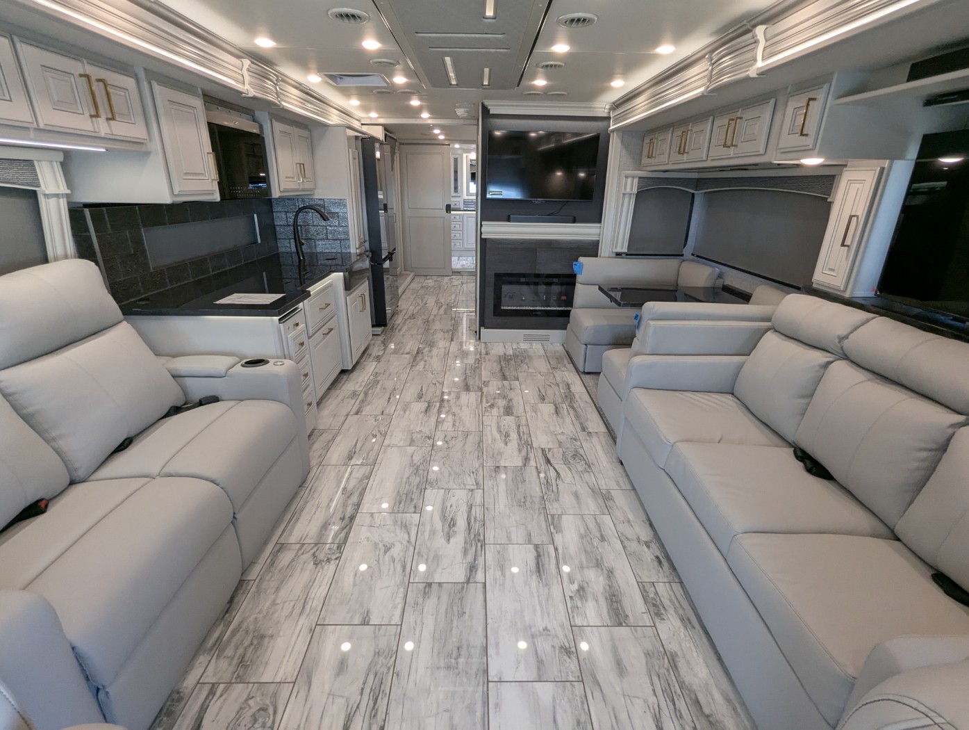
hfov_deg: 94.4
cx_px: 484
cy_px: 365
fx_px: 448
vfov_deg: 78.2
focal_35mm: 16
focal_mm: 2.35
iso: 167
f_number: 2.2
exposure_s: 1/129
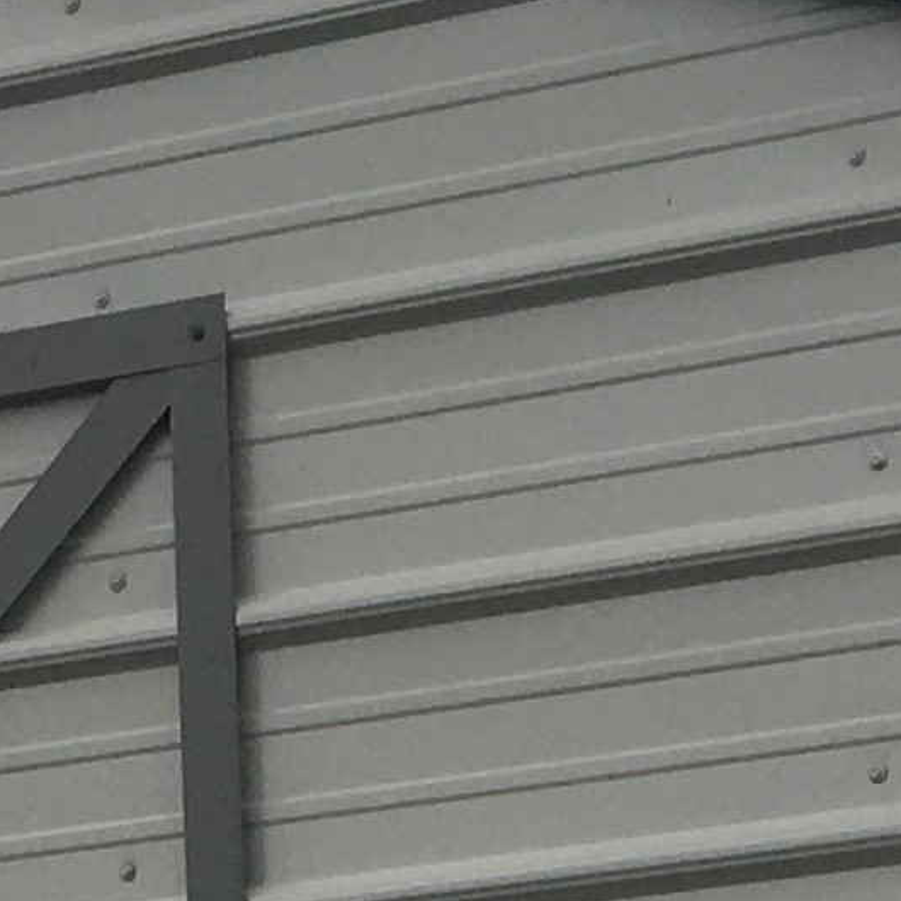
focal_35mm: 195
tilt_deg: -0.6
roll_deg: +0.7
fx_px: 5742
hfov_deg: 9.0
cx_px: 323
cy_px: 2171
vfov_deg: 8.2
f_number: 2.2
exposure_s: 1/1012
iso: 25
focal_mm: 4.15
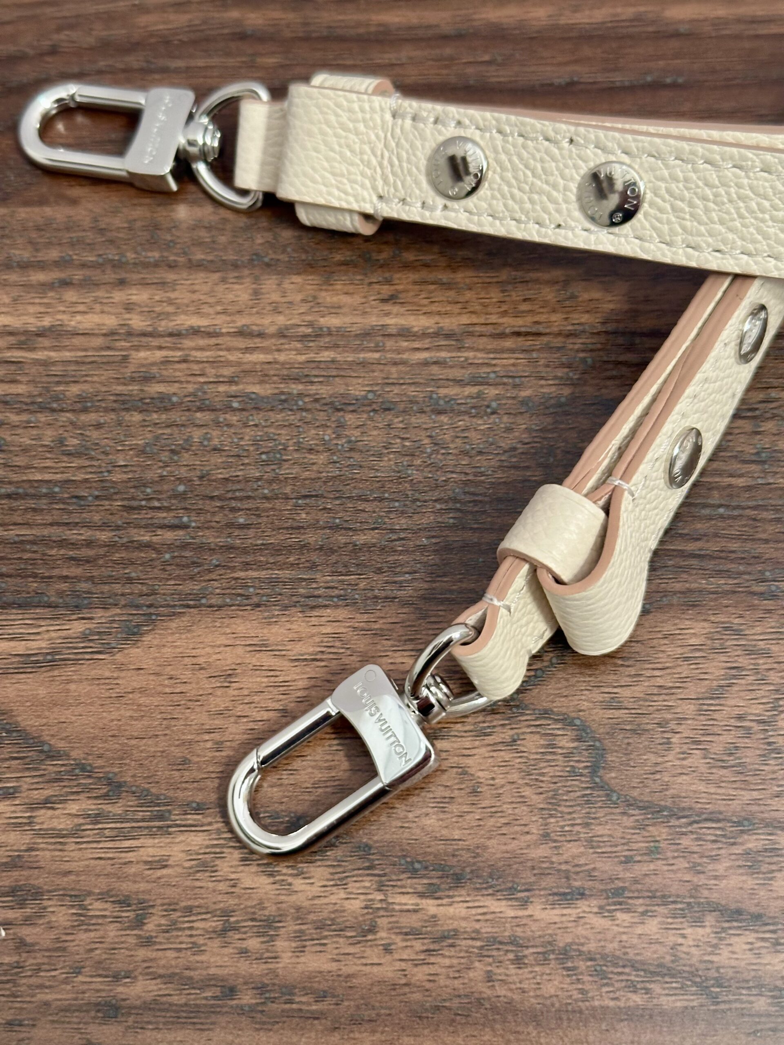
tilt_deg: -67.8
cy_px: 522
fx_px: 1450
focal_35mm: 48
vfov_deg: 39.7
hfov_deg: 30.3
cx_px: 392
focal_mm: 6.86
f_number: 1.78
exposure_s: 1/50
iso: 160
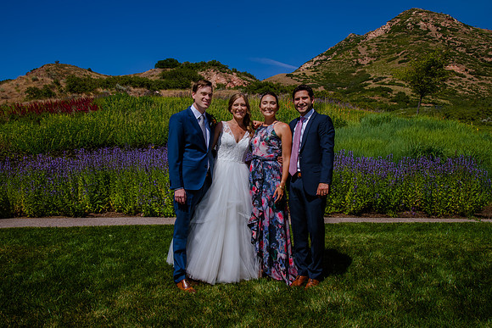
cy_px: 164
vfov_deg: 36.9
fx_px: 492
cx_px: 238
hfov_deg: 53.1
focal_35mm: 36
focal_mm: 34
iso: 200
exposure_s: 1/200
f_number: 16
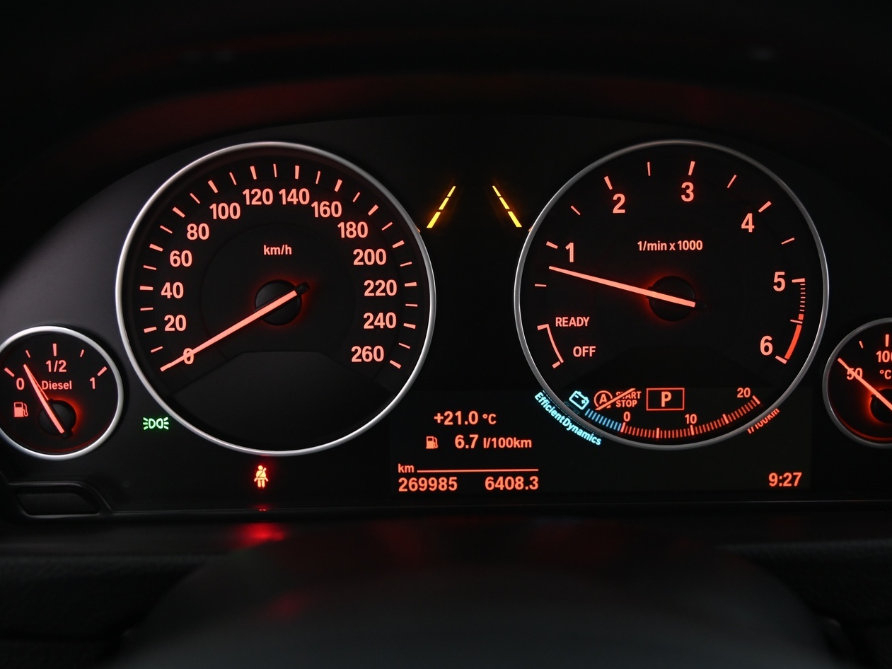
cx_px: 487
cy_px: 306
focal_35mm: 47
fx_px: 1211
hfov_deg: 40.4
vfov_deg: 30.9
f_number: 4
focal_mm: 38
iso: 2000
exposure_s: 1/20
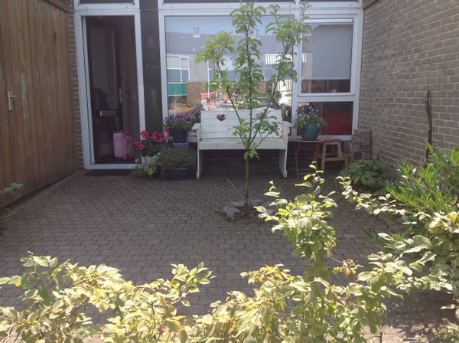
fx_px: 463
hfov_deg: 52.7
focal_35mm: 35
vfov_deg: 40.6
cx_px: 230
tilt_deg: -10.3
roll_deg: +1.8
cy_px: 172
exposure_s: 1/530
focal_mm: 4.28
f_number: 2.4
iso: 50
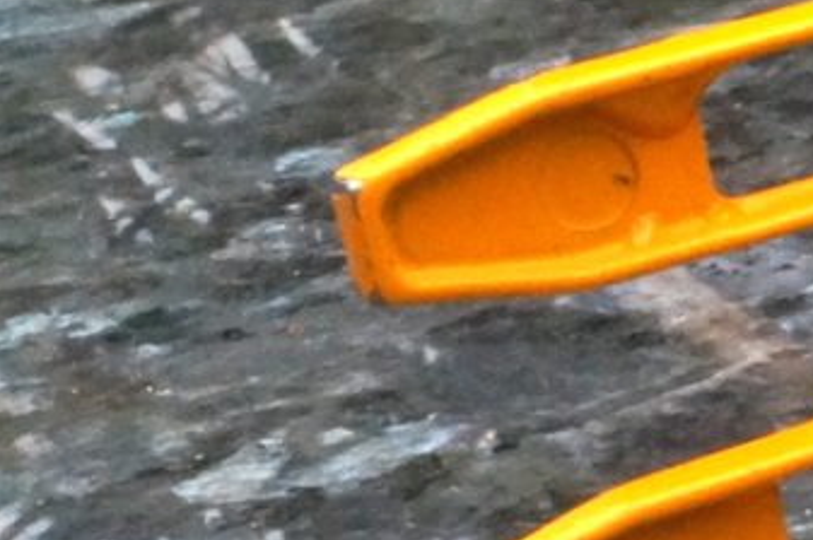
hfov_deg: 10.0
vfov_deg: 7.7
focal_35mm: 178
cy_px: 532
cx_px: 2022
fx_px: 4016
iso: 1250
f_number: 22
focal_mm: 20
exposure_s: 1/60
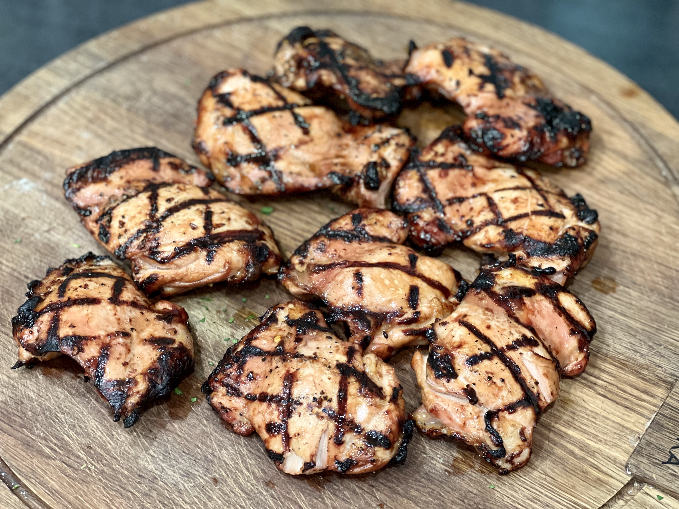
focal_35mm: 77
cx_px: 340
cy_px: 254
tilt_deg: -48.3
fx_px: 1510
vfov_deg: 19.1
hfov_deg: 25.3
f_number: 2.8
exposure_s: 1/40
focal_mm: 9
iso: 400
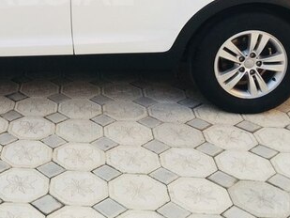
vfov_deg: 22.6
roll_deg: -0.3
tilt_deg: -13.5
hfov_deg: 30.0
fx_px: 520
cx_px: 38
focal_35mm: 62
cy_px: -9
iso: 32
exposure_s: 1/100
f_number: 2.2
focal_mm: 4.15
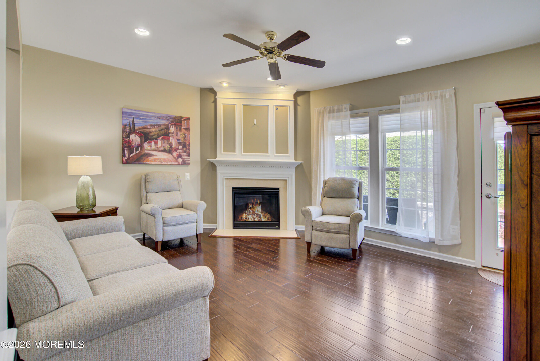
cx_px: 270
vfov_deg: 73.8
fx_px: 240
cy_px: 180
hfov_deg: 96.7
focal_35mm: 16
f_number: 8
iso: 400
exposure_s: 1/20
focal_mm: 16
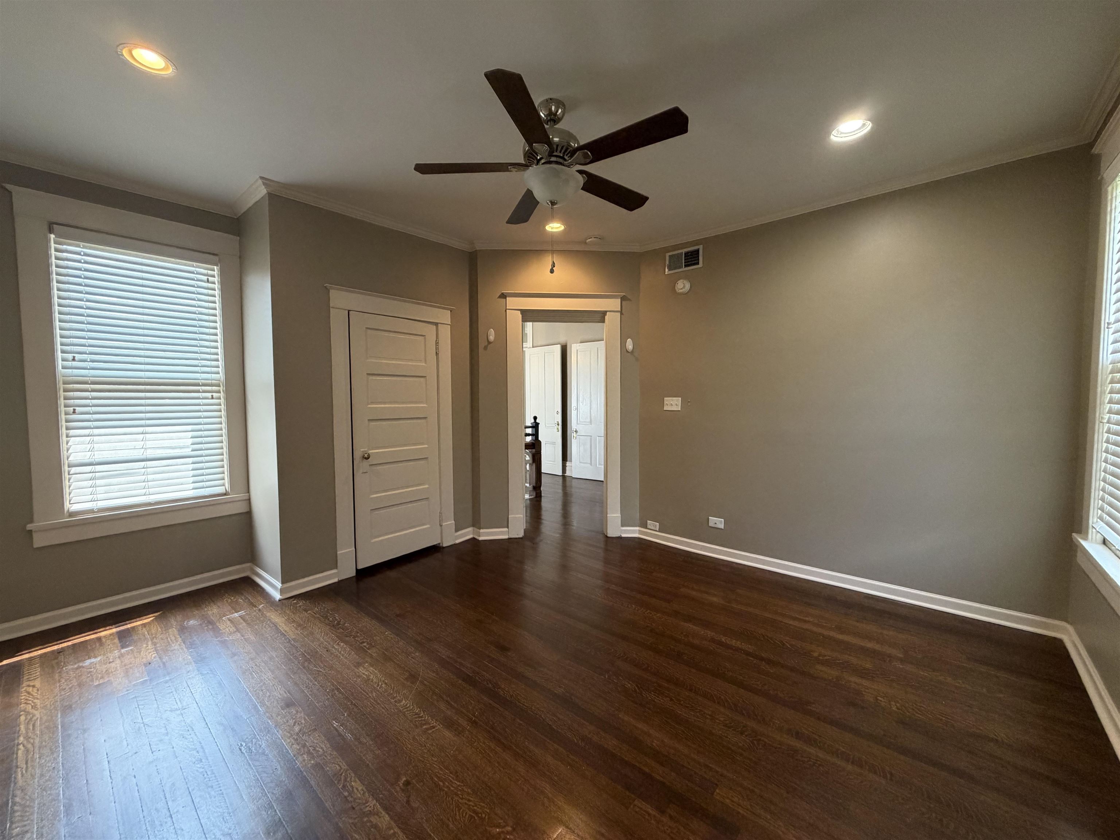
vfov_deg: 85.7
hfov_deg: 102.1
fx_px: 453
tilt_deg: -2.6
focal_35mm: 14
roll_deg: +1.0
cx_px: 560
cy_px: 420
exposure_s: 1/60
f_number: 2.2
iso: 250
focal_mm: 2.22
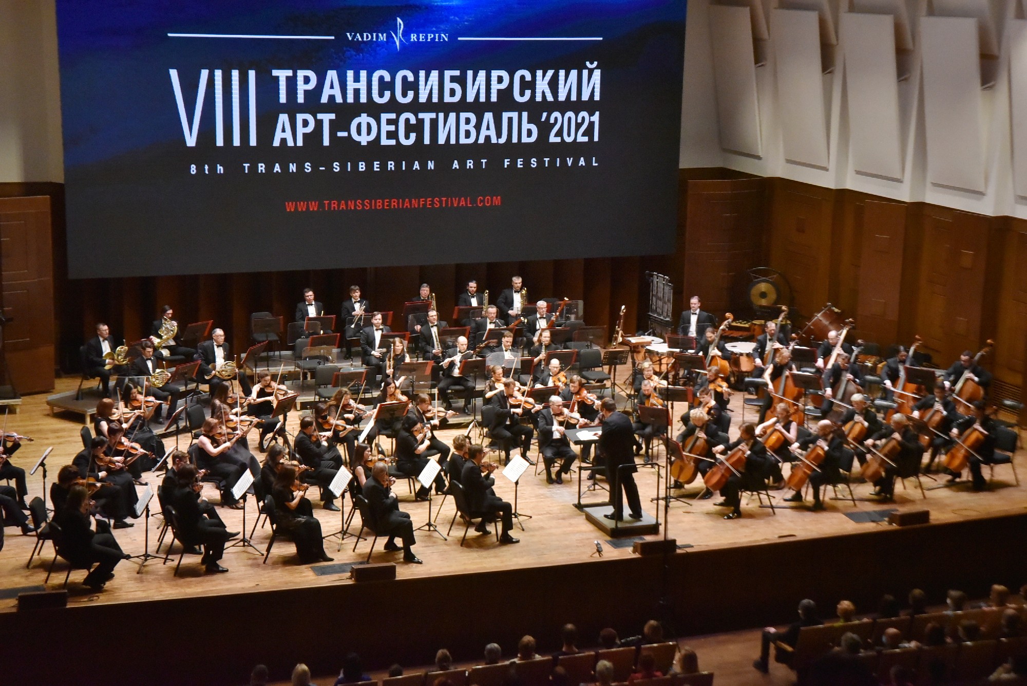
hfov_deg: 32.4
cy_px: 343
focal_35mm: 62
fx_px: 1769
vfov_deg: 21.9
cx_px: 514
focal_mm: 62
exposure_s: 1/160
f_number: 9
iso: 6400
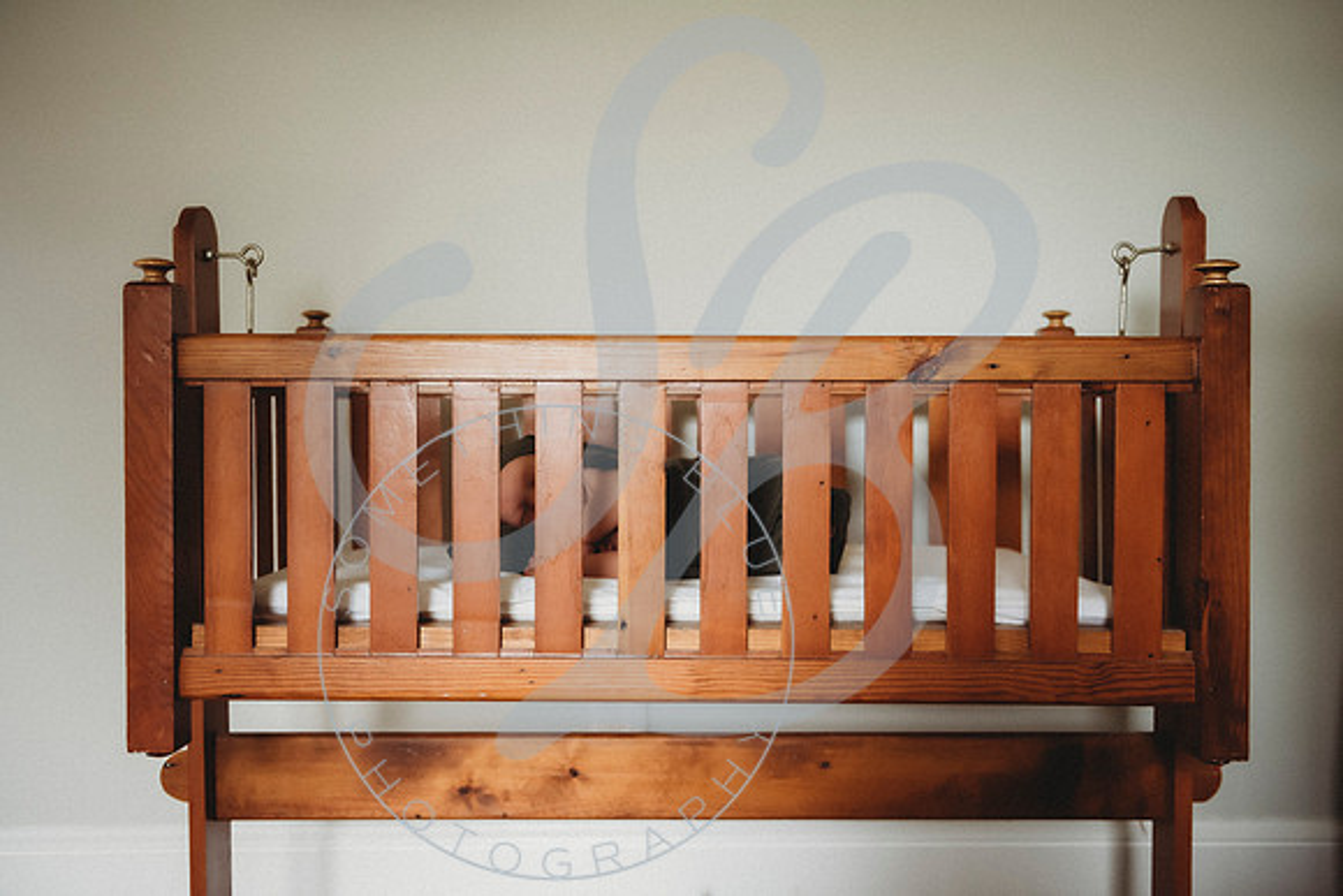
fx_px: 1326
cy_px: 448
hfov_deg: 53.7
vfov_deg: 37.3
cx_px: 663
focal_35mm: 36
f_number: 2.8
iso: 1600
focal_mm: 35
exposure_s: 1/125
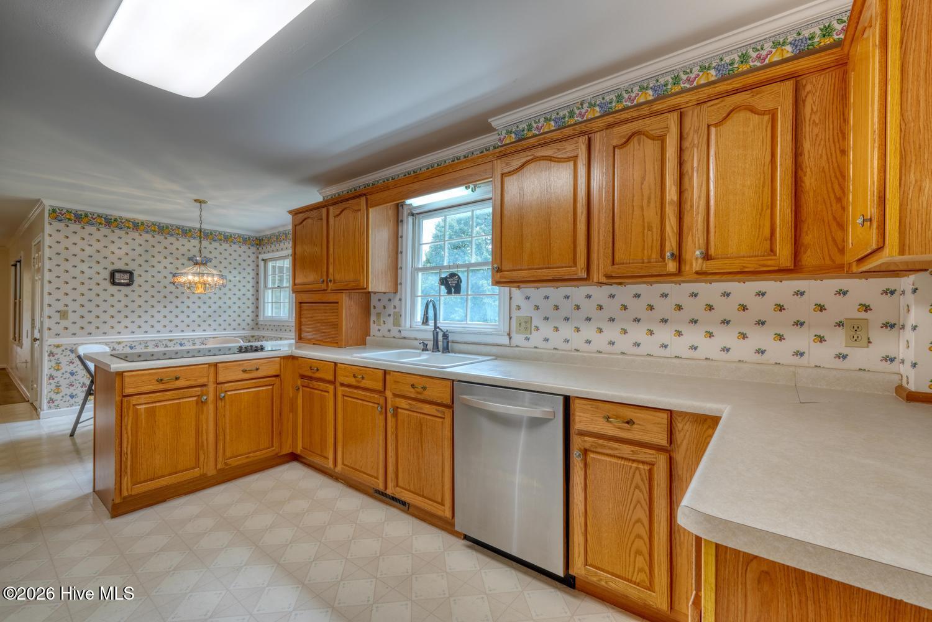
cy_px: 311
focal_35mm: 15
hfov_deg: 100.4
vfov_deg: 77.3
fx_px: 388
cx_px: 466
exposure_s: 1
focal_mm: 10
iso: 100
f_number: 8
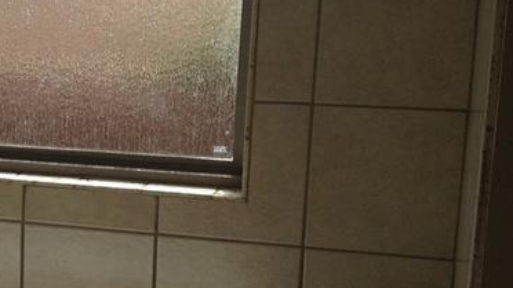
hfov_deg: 19.1
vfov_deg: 11.5
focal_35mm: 105
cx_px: -117
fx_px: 1428
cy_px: 204
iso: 50
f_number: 2.4
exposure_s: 1/824
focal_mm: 4.28
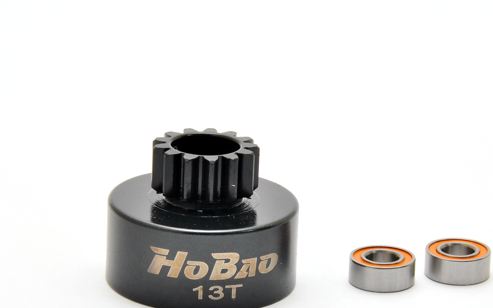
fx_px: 5012
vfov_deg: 3.5
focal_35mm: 373
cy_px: 215
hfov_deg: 5.6
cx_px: 279
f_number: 22
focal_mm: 180
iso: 400
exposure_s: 1/60
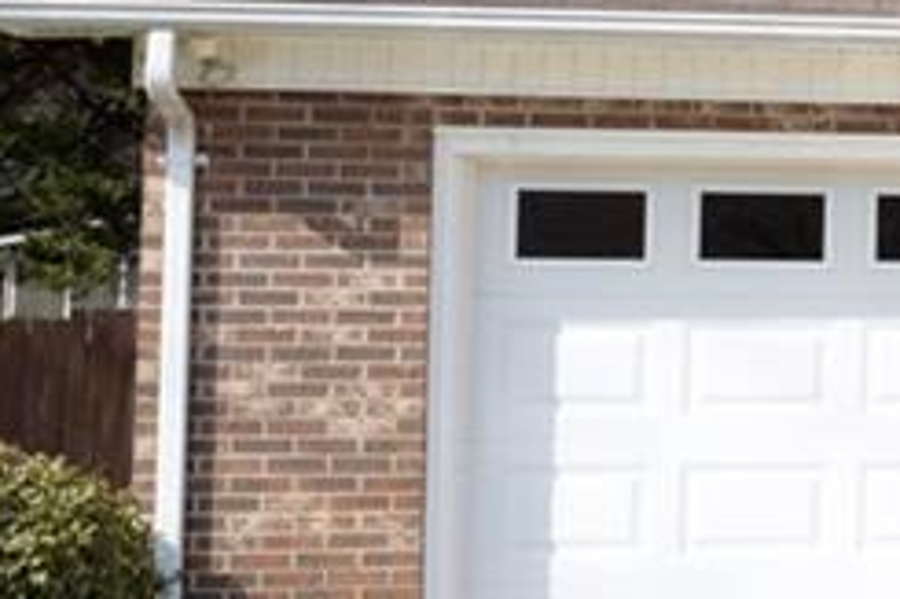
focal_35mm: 134
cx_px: 1837
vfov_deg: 10.2
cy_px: 149
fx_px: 3348
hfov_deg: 13.1
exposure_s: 1/60
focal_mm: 32
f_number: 11
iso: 100
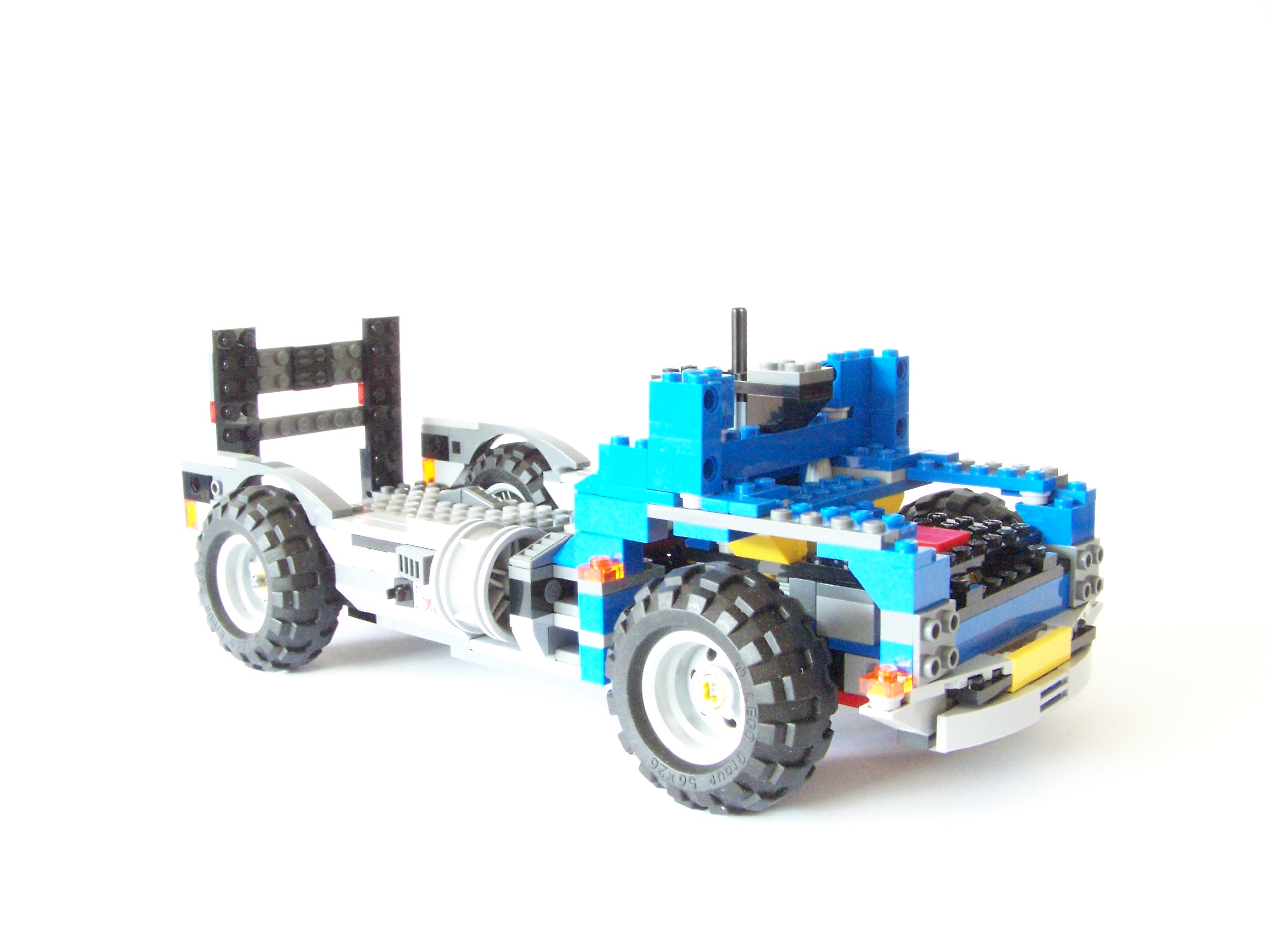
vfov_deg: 37.7
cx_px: 635
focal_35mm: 38
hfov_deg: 49.0
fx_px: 1394
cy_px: 476
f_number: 6.3
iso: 400
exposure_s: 1/15
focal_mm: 6.3
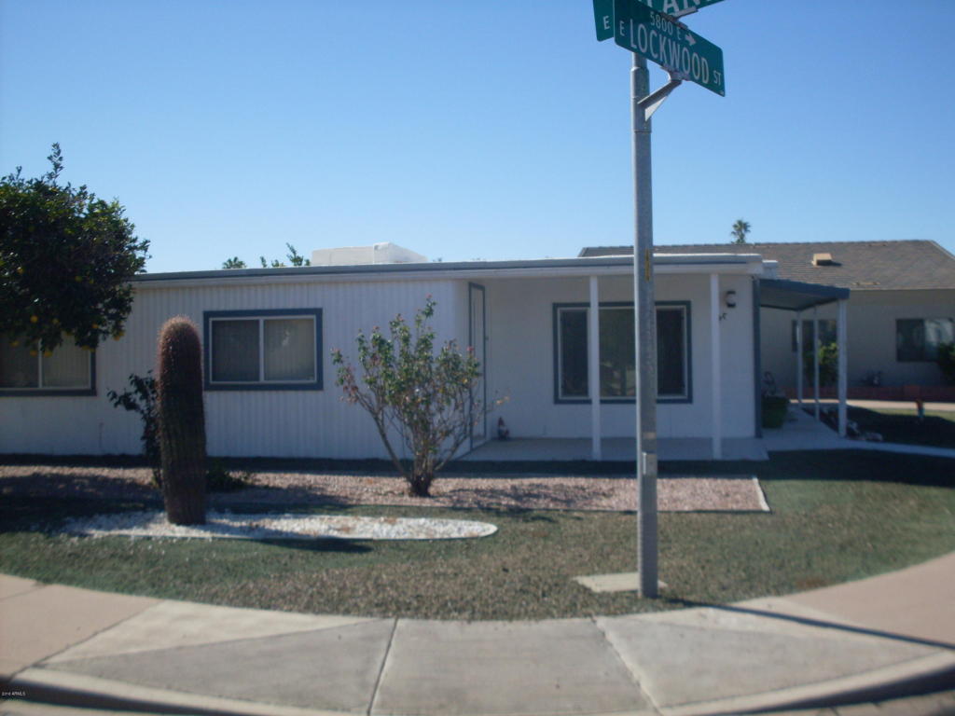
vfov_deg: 37.7
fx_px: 1048
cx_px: 478
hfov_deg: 49.0
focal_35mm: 38
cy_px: 358
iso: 80
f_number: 8.4
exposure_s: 1/350
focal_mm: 6.3
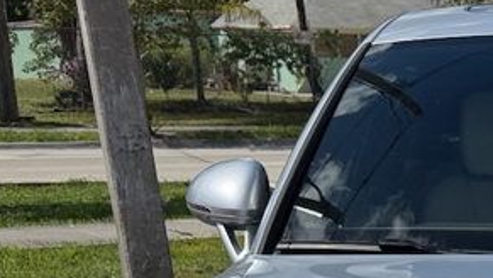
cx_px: 673
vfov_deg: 11.8
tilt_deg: -21.5
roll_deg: -2.3
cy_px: 553
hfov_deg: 20.7
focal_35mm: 92
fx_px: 1203
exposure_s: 1/14286
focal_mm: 6.76
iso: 125
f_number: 1.78
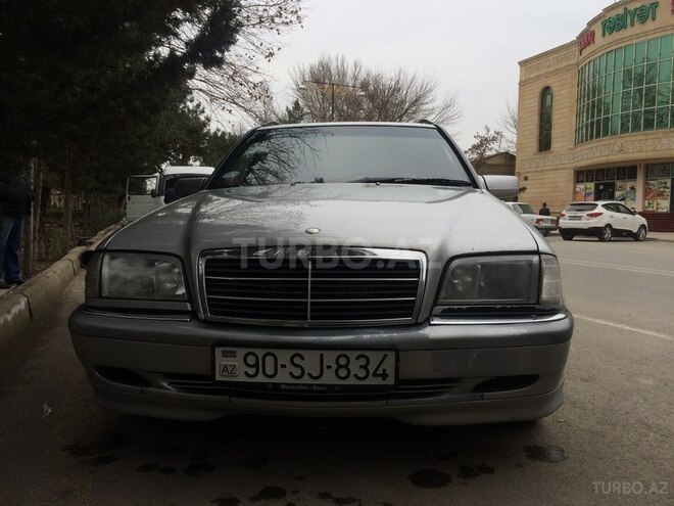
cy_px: 253
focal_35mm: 29
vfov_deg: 48.2
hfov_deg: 61.7
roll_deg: -0.4
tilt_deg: -3.5
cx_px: 337
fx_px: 565
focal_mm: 4.15
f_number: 2.2
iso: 32
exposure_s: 1/562
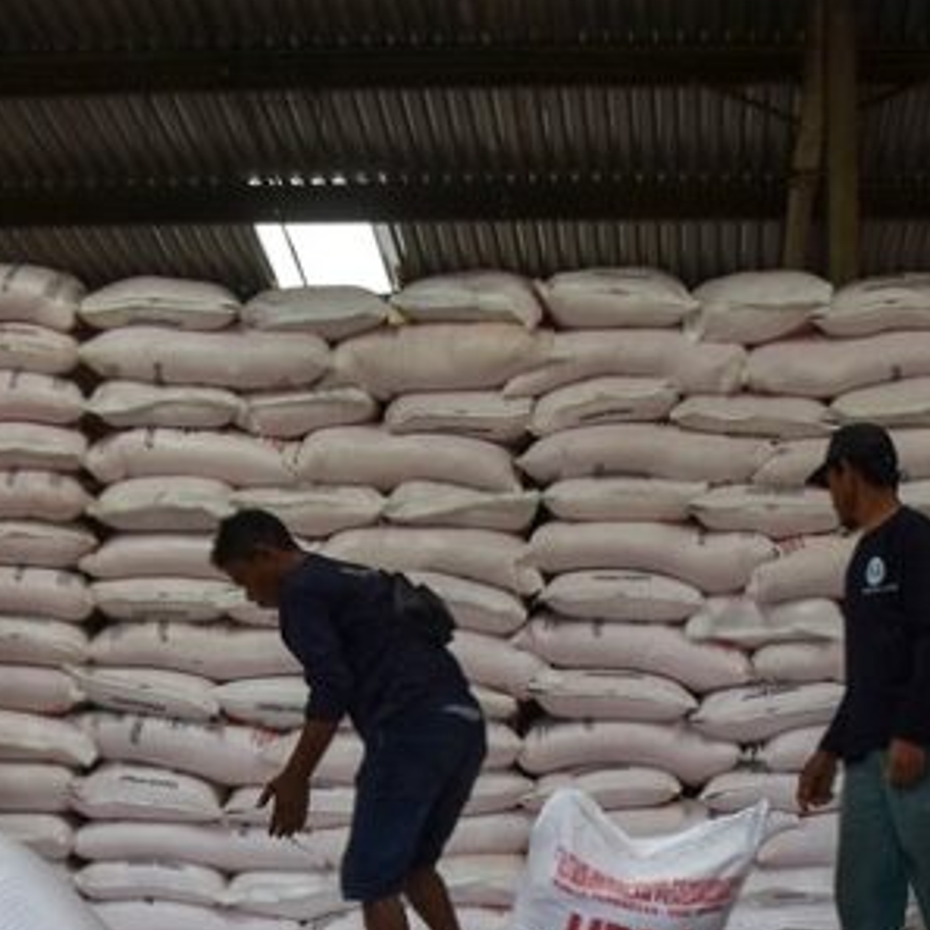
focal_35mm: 79
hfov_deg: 21.9
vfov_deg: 21.4
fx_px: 2401
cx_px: 529
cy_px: 869
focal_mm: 18
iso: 500
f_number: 5.6
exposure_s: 1/640
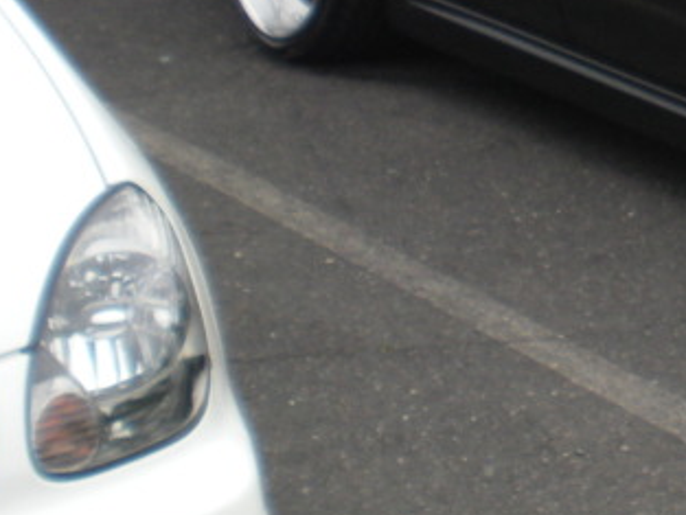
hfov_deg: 12.8
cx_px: 1098
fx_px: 2855
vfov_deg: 10.2
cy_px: -15
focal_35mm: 144
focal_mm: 7.4
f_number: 4.9
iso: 64
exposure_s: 1/214
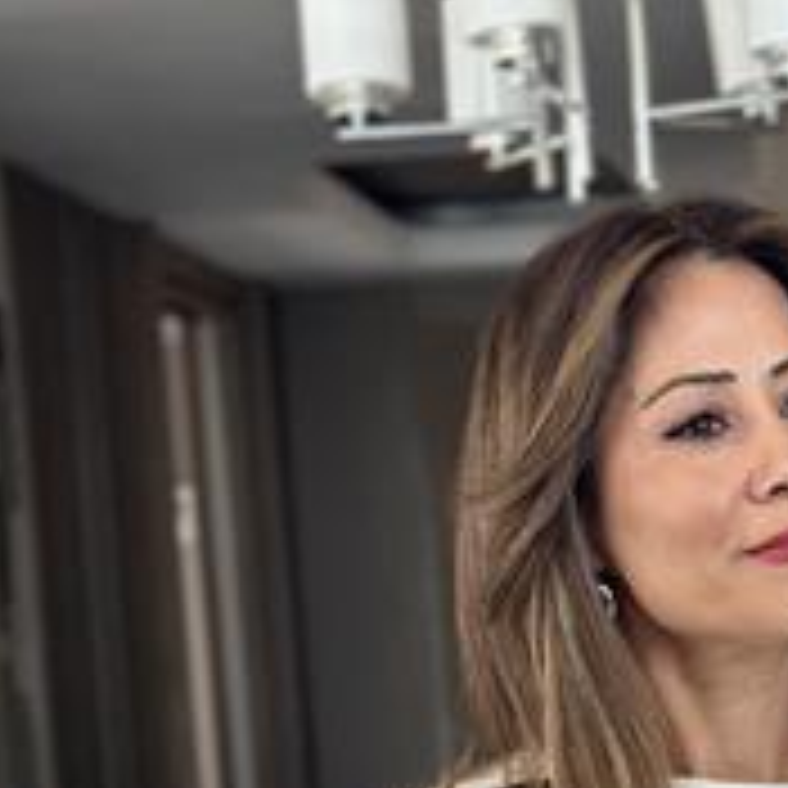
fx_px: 3168
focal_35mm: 123
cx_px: 770
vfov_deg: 13.6
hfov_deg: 14.0
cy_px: 1058
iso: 100
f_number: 1.78
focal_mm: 6.86
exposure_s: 1/120
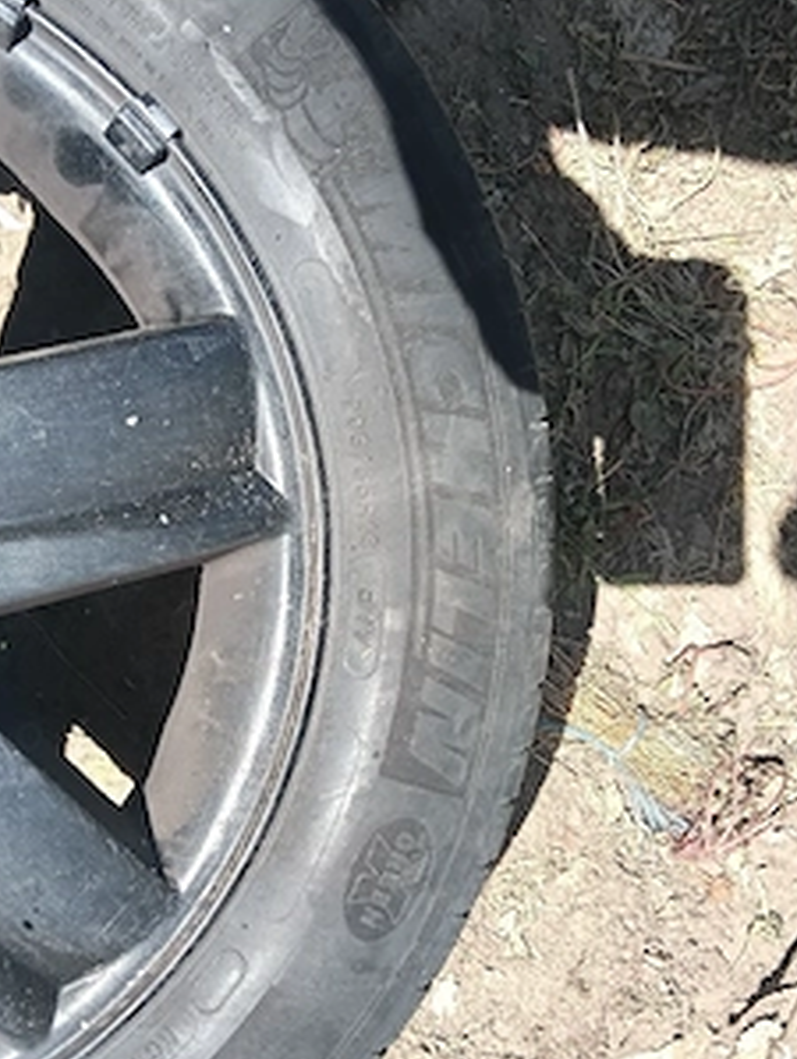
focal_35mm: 36
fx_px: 1103
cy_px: 567
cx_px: 276
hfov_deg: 39.3
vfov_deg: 51.3
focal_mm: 3.98
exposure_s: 1/323
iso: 50
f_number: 1.8
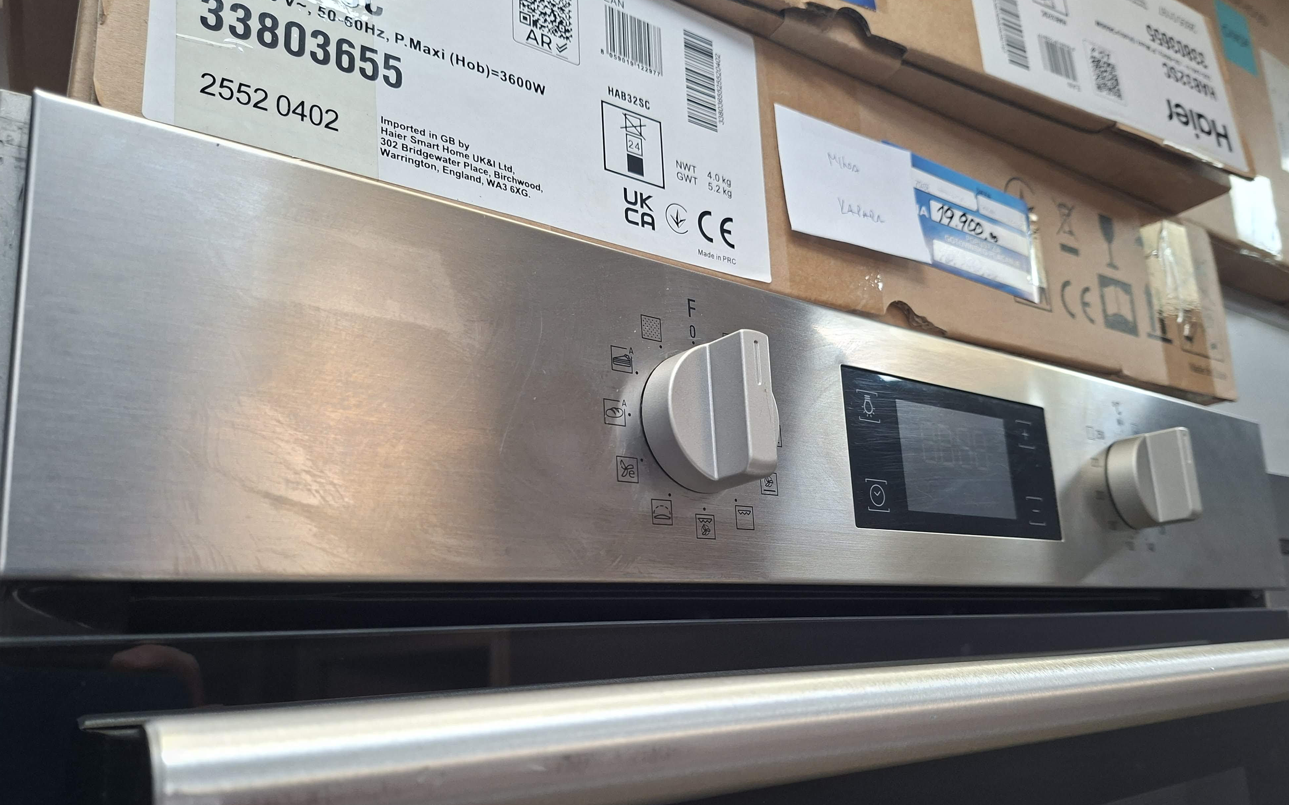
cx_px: 653
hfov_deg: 72.5
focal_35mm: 25
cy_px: 475
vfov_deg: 49.0
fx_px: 878
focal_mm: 5.54
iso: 160
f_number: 1.8
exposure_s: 1/100
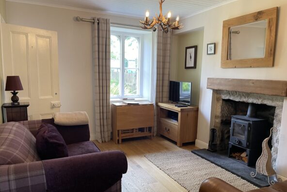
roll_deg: -1.5
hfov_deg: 65.5
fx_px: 223
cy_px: 111
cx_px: 141
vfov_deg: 46.3
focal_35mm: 28
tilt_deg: -7.8
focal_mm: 4.2
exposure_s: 1/50
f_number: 1.6
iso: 125
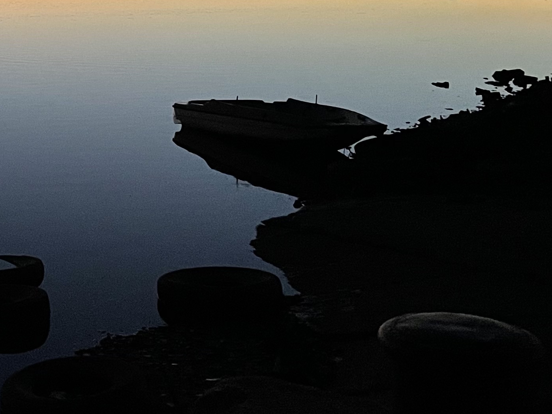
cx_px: -142
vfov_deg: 18.7
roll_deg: -0.6
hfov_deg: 23.4
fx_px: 1196
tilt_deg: +1.5
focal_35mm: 75
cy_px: -65
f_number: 1.6
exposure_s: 1/30
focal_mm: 4.2
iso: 640
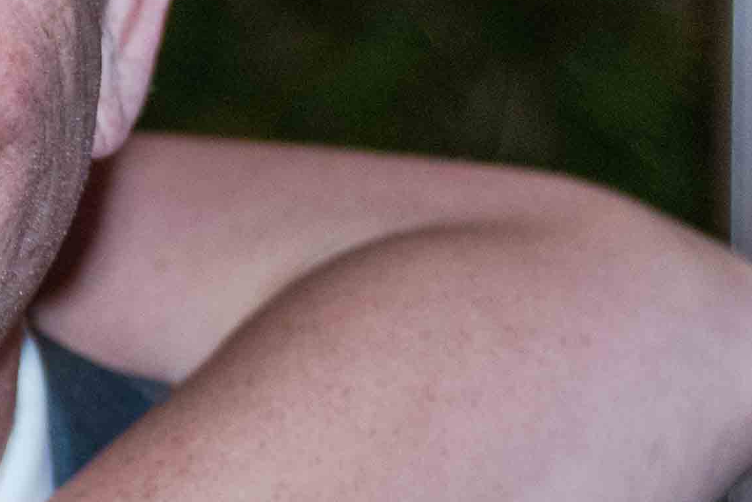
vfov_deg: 5.3
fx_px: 5390
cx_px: -583
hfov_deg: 7.7
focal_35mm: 258
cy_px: 460
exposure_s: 1/125
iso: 1000
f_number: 3.2
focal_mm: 40
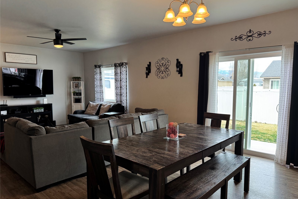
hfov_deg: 71.5
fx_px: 207
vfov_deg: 51.2
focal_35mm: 25
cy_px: 107
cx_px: 149
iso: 125
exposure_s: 1/120
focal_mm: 6.76
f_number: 1.78
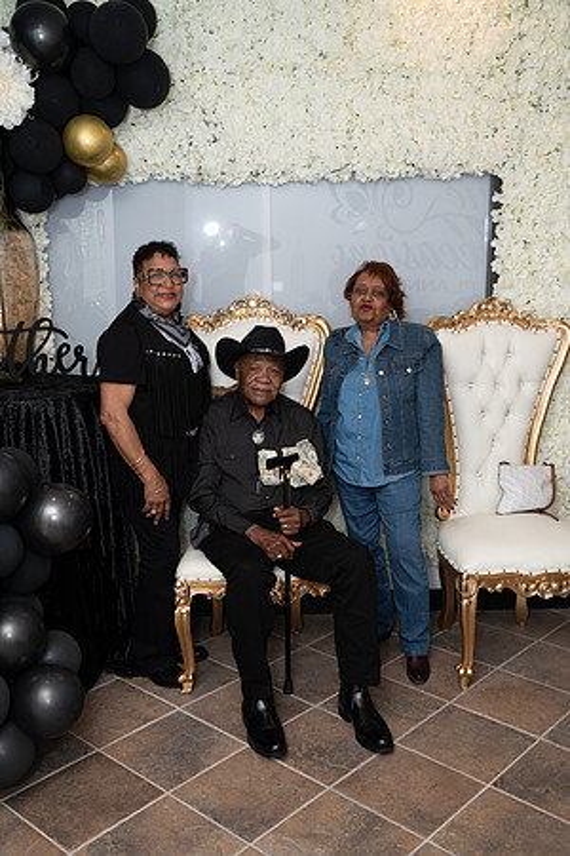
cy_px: 428
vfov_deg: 51.9
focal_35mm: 37
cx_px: 285
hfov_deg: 35.9
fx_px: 879
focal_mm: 37
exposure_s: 1/125
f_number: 4
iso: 200
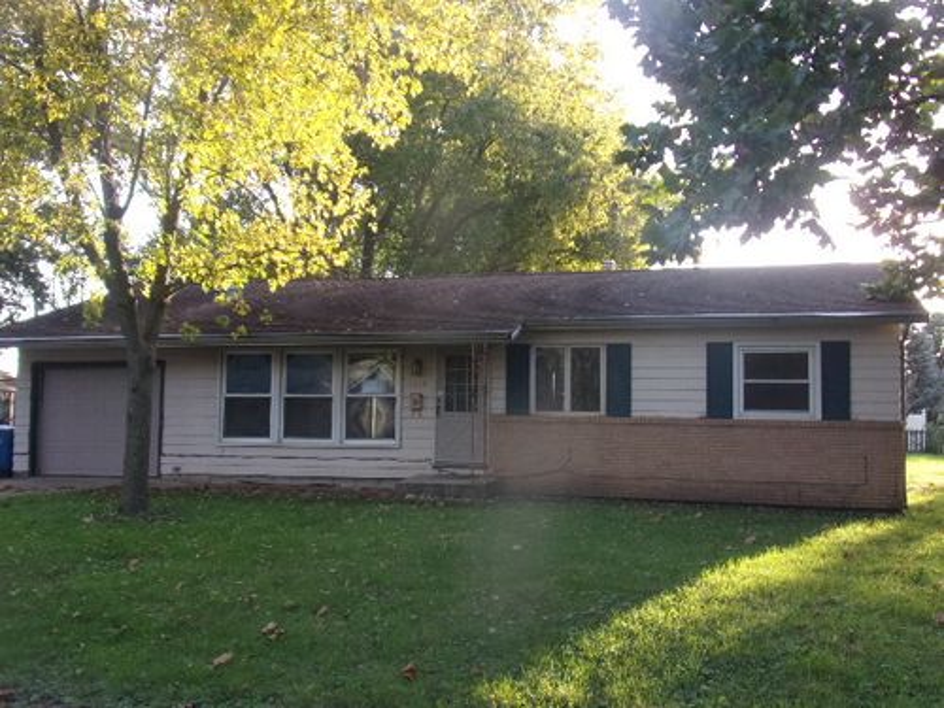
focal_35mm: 28
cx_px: 472
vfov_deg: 49.7
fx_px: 764
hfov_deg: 63.4
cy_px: 354
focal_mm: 5
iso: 80
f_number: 3.4
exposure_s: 1/70
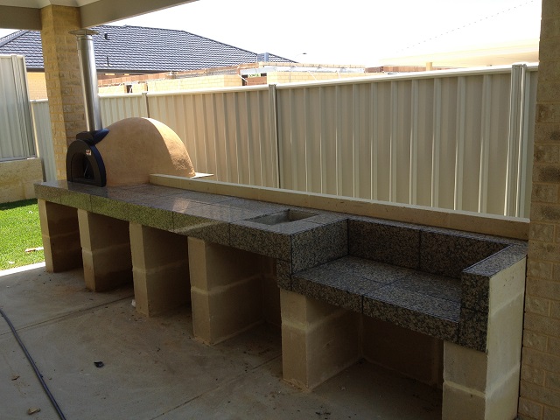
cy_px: 210
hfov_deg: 52.6
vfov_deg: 40.7
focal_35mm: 35
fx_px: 566
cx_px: 280
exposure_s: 1/606
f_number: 2.4
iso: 50
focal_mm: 4.28
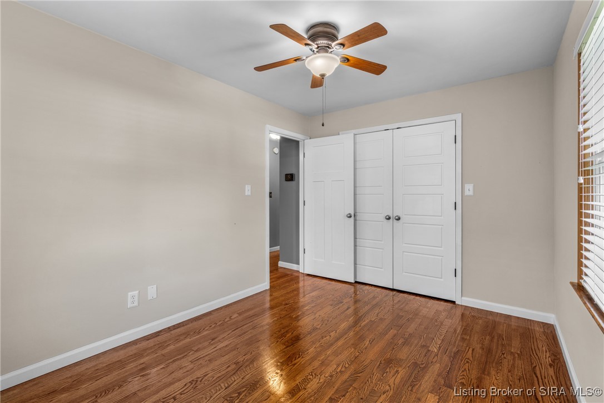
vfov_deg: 73.7
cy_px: 202
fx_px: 268
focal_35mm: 16
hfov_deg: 96.7
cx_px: 302
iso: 500
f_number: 11
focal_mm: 16
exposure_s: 1/1.25
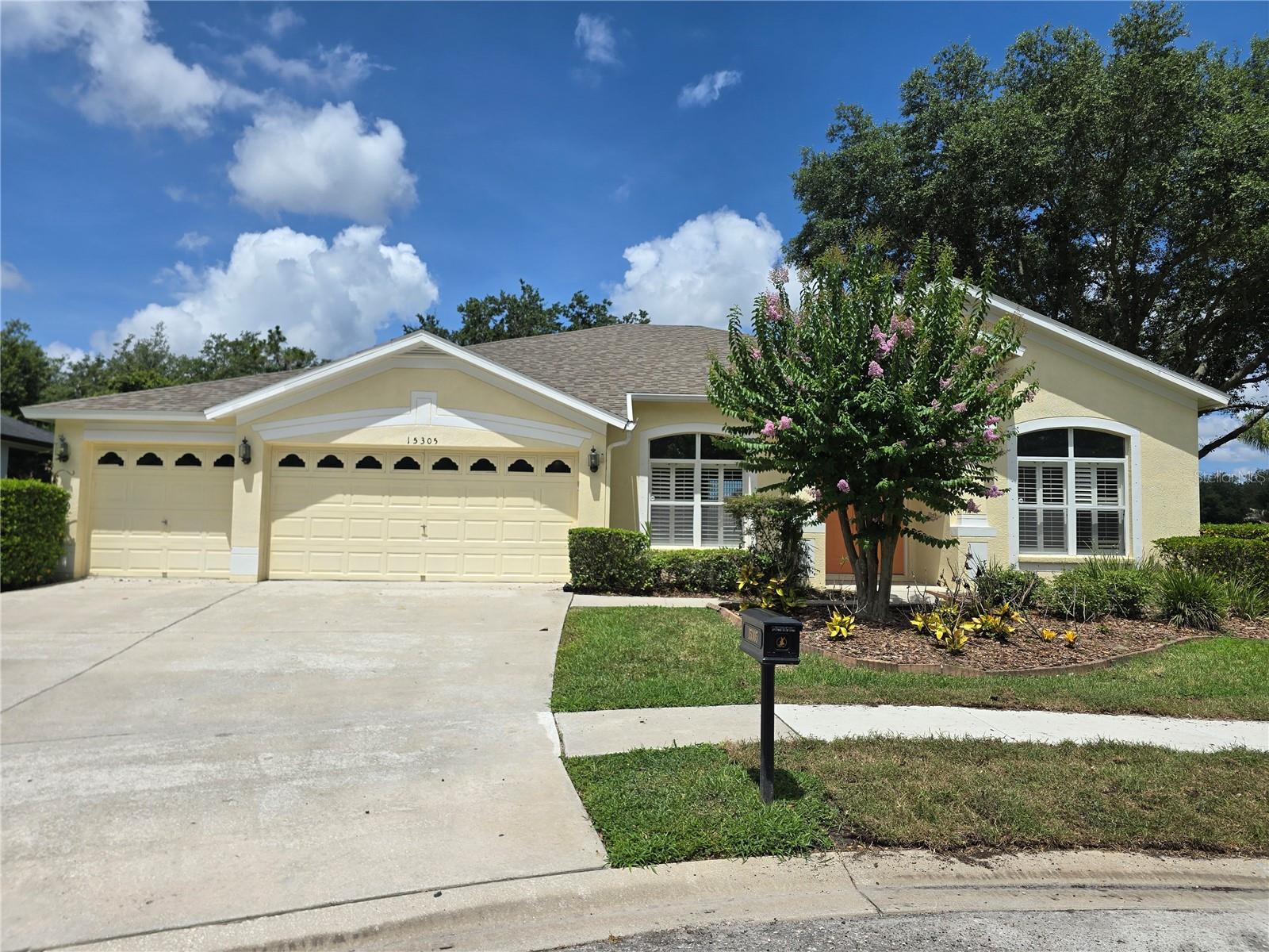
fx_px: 843
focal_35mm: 23
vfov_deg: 58.9
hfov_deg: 73.9
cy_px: 476
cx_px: 634
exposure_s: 1/1402
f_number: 1.7
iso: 12
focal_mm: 6.3
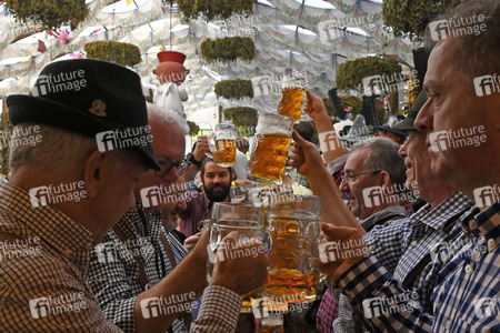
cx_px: 250
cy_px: 166
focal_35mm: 42
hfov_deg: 46.4
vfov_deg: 31.9
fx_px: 583
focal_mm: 28
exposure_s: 1/320
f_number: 9
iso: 4000
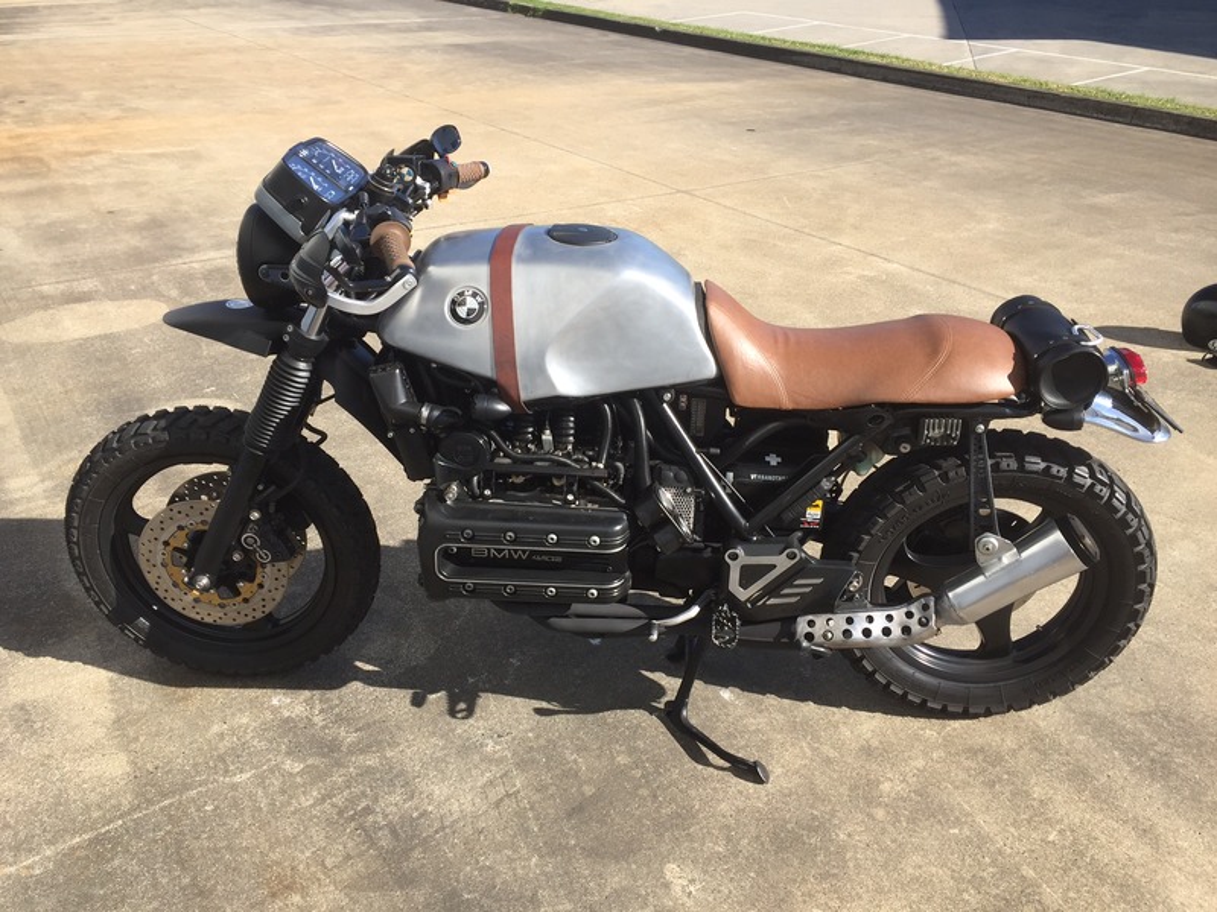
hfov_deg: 61.7
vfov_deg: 48.2
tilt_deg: -28.7
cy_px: 456
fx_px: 1020
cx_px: 608
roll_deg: -0.1
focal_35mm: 29
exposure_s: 1/964
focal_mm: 4.15
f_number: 2.2
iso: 32
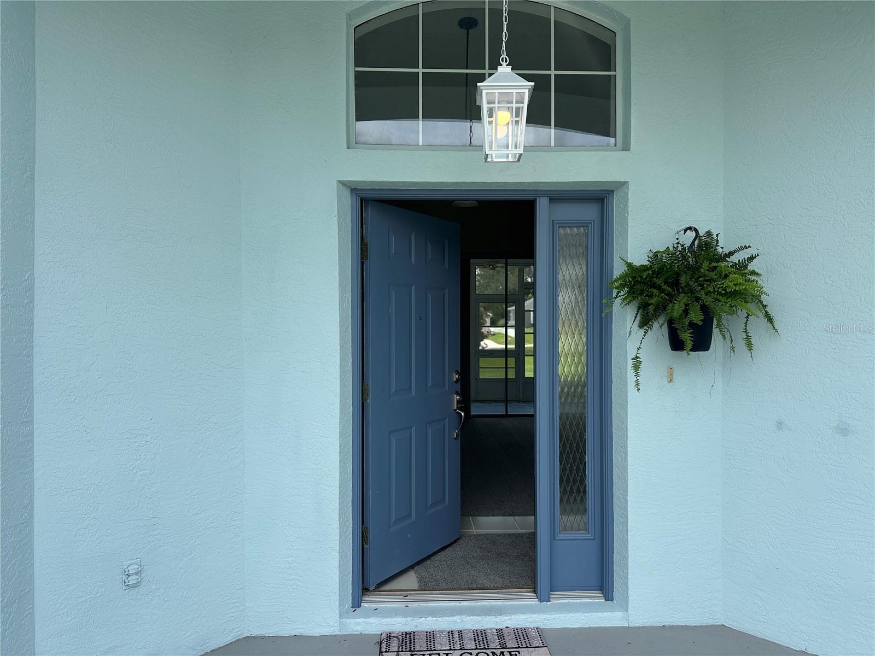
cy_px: 328
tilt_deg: -1.1
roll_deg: +0.0
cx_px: 438
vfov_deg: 56.8
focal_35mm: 24
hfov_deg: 71.6
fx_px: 607
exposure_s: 1/2299
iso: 80
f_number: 1.78
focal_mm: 6.86
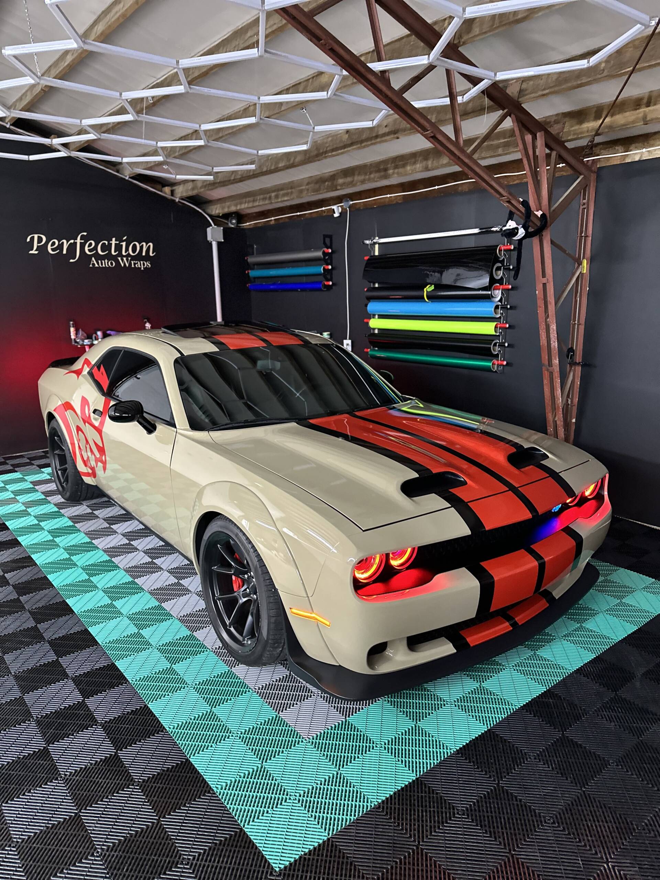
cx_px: 330
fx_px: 610
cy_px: 440
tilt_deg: -12.9
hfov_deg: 56.8
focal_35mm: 24
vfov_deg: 71.6
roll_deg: +0.4
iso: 640
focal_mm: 6.86
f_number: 1.78
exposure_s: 1/40
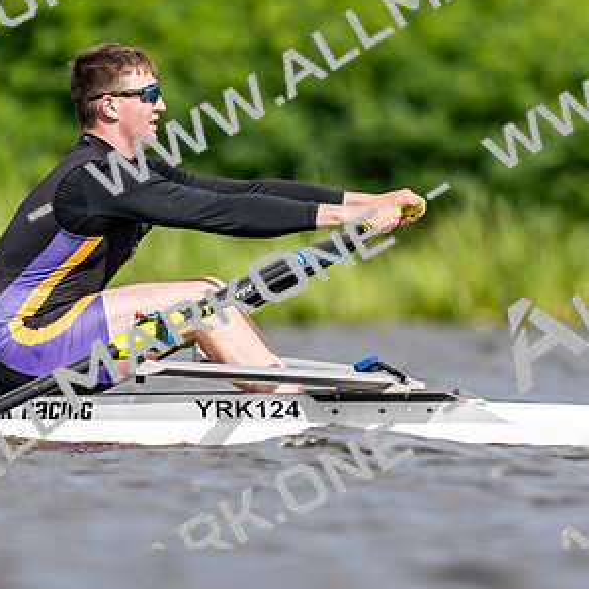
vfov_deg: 1.2
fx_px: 29338
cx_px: 334
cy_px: 202
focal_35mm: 1524
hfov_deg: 1.2
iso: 250
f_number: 4
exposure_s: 1/2500
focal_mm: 600
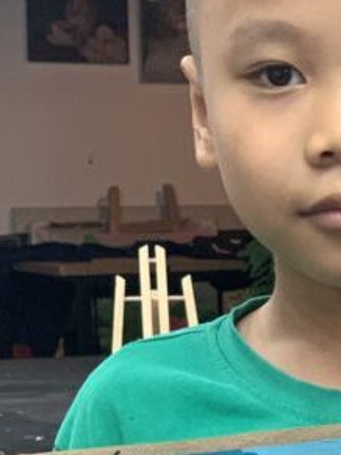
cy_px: 616
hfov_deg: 8.2
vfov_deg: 10.8
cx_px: 369
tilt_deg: -10.9
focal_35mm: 179
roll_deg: -0.8
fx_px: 2353
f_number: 2.4
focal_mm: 6
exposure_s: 1/60
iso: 125
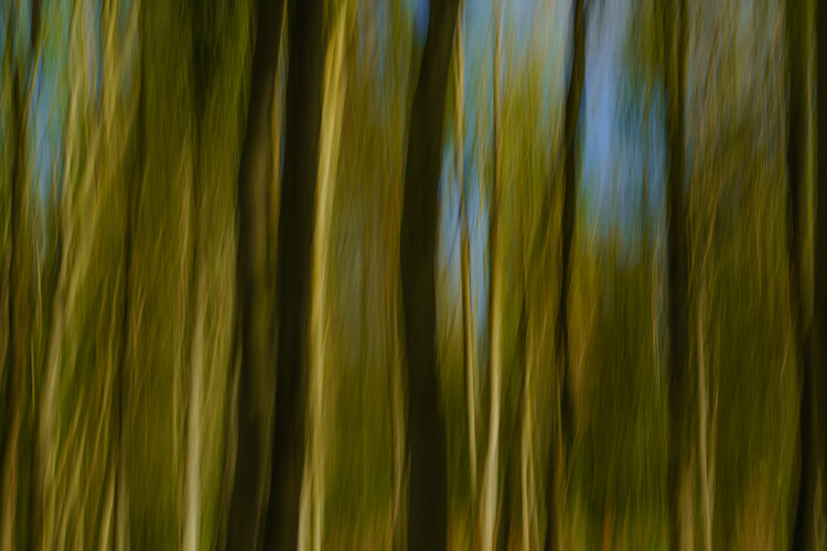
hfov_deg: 20.4
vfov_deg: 13.7
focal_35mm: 100
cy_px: 276
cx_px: 414
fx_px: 2297
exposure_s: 1/3
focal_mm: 100
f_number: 14
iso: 50
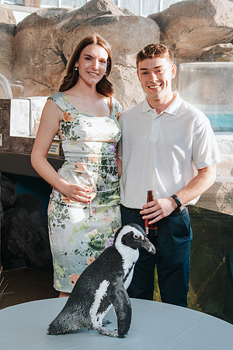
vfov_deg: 30.5
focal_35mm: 66
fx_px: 640
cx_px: 78
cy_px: 175
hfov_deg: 20.6
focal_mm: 44
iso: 280
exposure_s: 1/125
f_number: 5.6
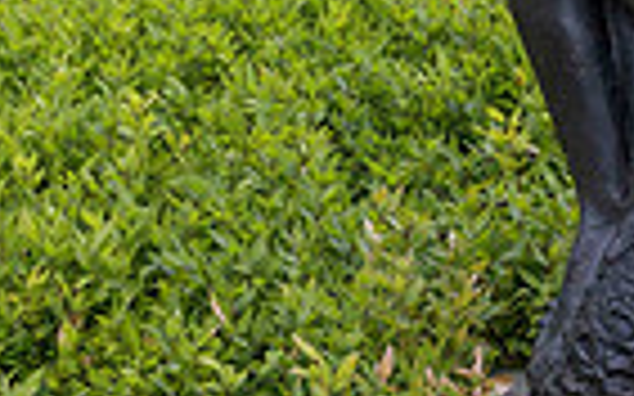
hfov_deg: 13.3
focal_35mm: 157
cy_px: -462
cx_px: 211
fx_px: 2712
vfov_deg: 7.9
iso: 100
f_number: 5.6
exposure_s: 1/50
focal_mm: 24
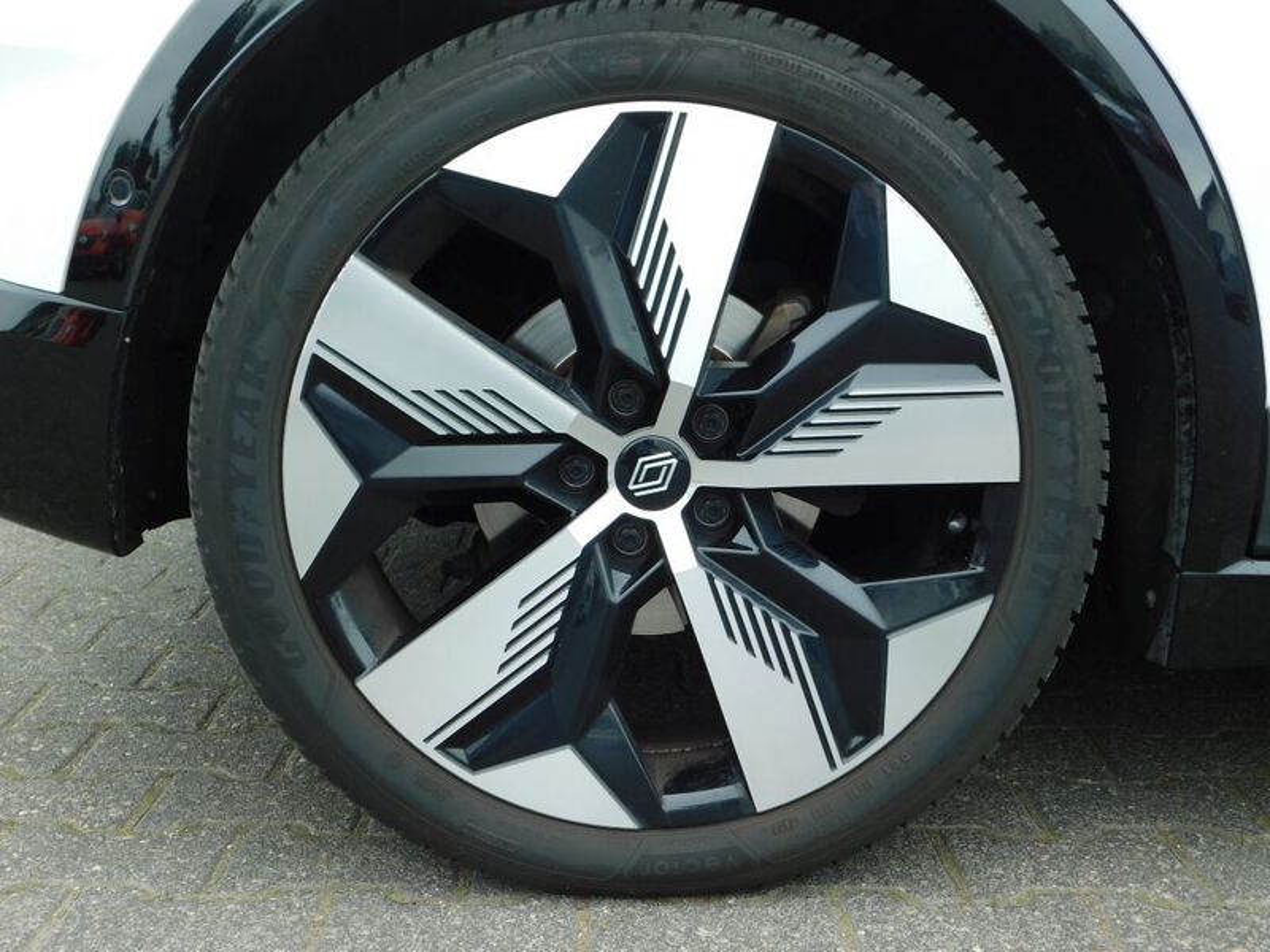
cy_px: 476
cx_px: 635
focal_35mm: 45
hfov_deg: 42.1
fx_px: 1651
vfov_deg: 32.2
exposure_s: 1/200
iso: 125
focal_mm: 8
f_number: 3.7
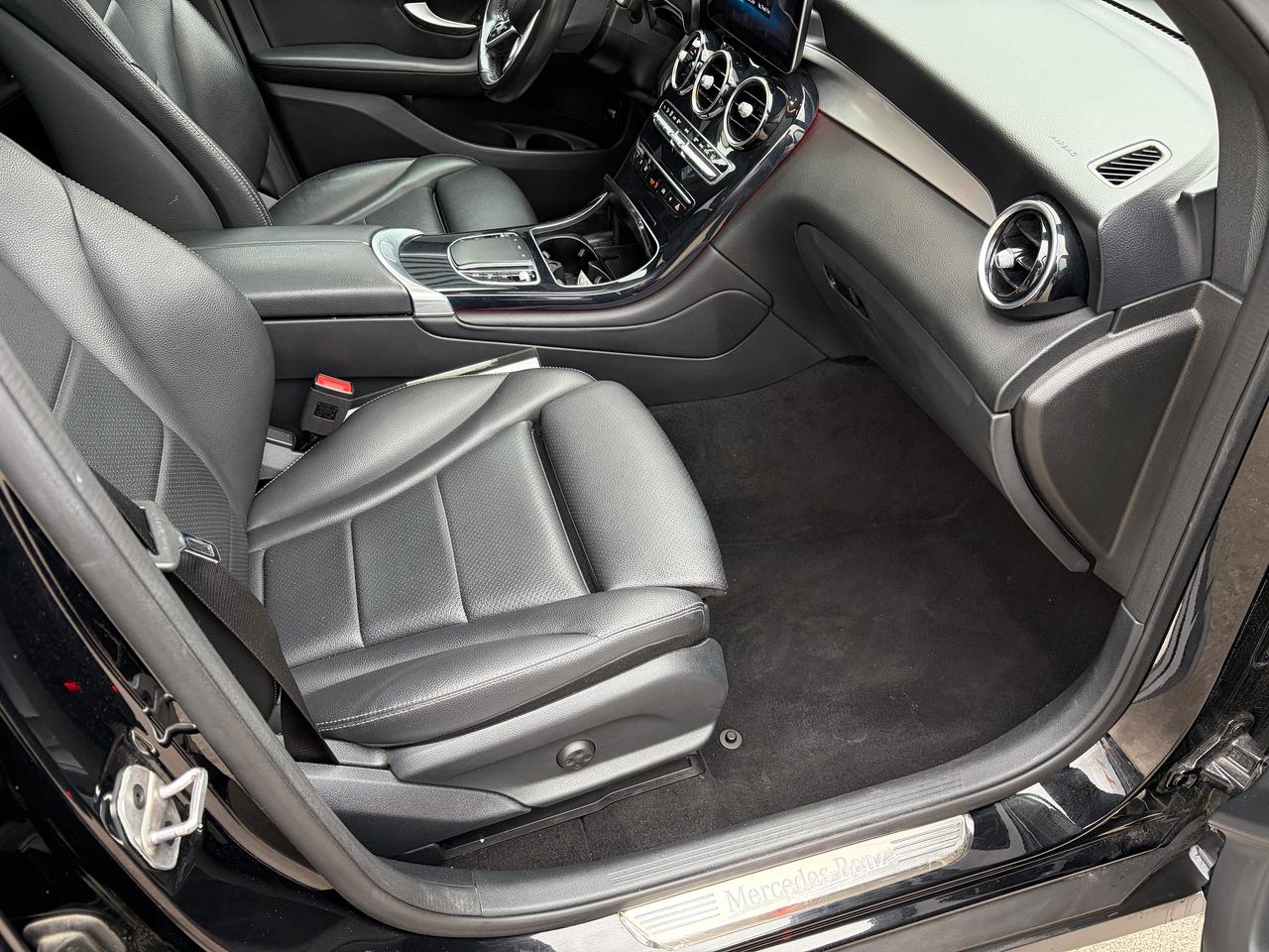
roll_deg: -0.2
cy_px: 476
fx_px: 953
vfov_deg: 53.1
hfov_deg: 67.3
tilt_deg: -36.0
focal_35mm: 26
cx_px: 634
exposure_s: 1/72
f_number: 1.6
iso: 125
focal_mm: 5.96
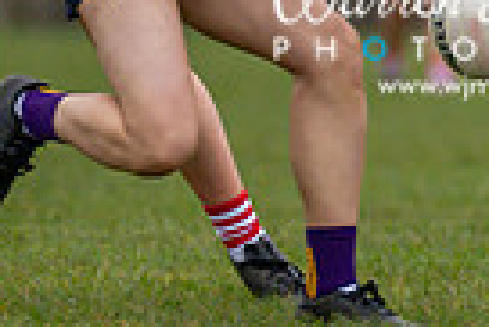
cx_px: 629
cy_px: 222
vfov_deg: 0.7
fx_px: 28813
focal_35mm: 2119
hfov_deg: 1.0
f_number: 2.8
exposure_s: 1/1000
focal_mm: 300
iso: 500
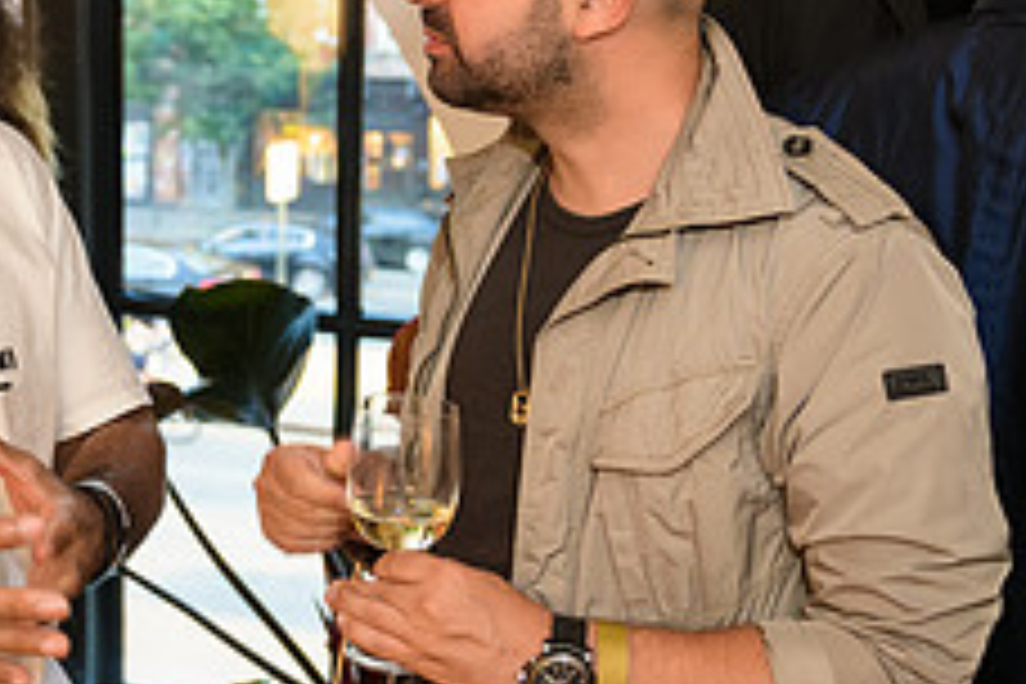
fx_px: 1738
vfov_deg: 22.2
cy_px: 250
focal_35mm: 61
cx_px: 180
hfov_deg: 31.9
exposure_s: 1/125
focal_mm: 24
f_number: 3.2
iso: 800
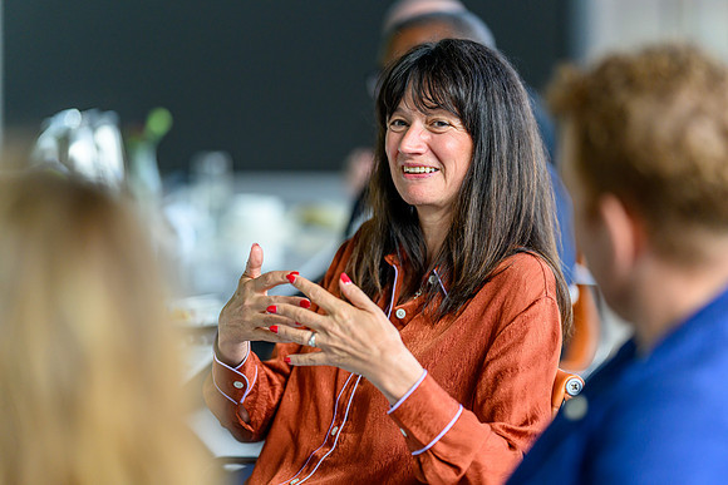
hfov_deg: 15.1
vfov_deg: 10.1
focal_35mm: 136
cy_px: 242
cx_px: 364
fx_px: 2742
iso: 800
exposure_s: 1/1000
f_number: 1.8
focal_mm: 135
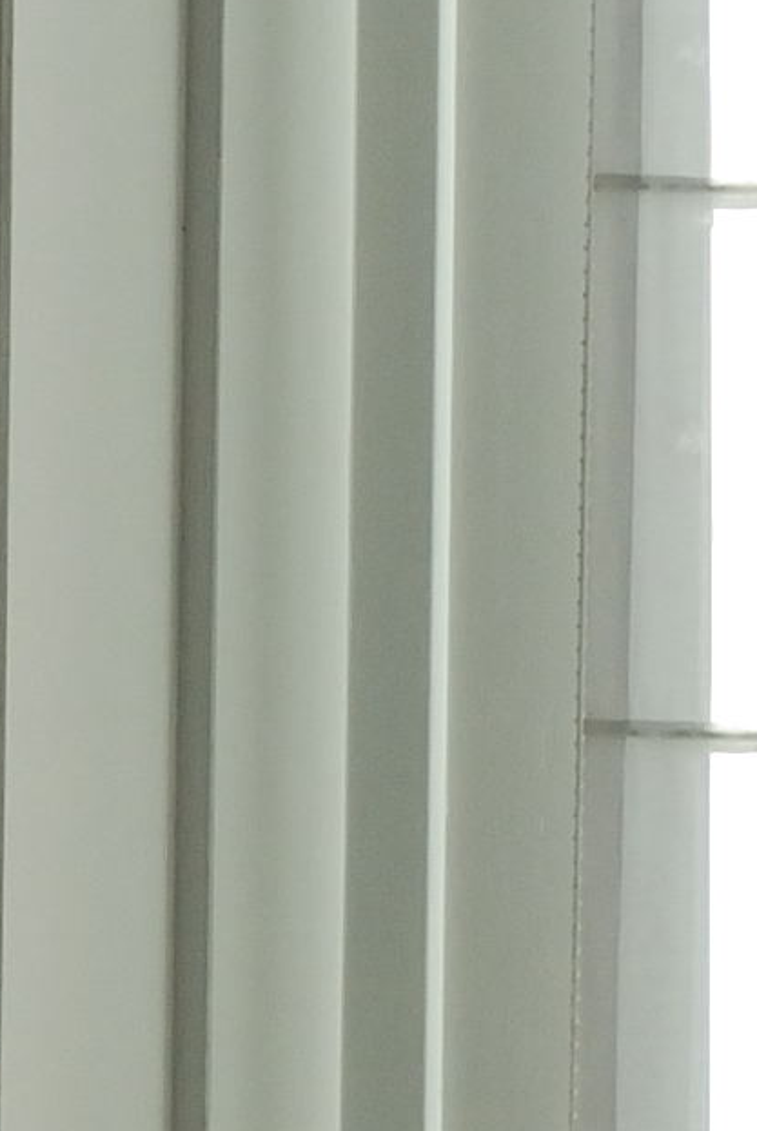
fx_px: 16138
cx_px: 2325
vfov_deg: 4.0
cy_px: 585
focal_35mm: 513
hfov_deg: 2.6
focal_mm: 55
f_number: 13
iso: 640
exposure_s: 1/250
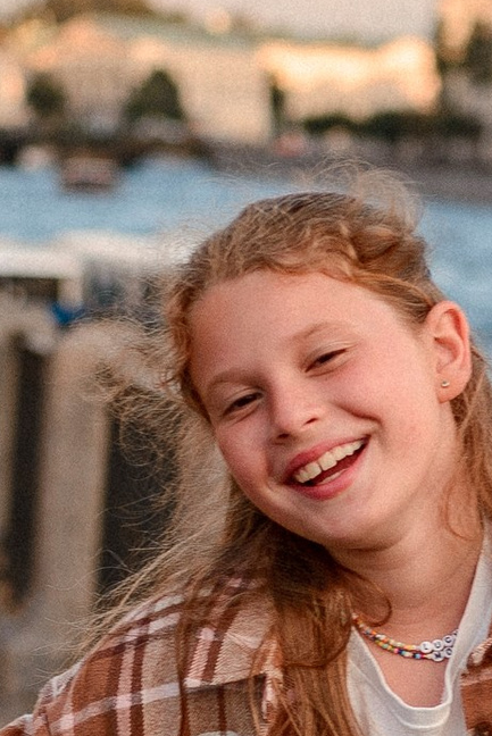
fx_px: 4236
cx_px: 264
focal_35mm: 207
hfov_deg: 6.6
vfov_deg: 9.9
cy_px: 607
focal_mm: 35
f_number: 2.2
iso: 100
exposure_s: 1/640
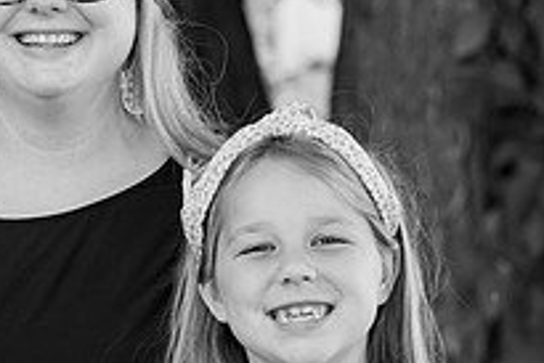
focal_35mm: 317
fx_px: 4793
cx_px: -159
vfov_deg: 4.3
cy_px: 248
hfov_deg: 6.4
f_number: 4.5
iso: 800
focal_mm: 112
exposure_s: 1/320
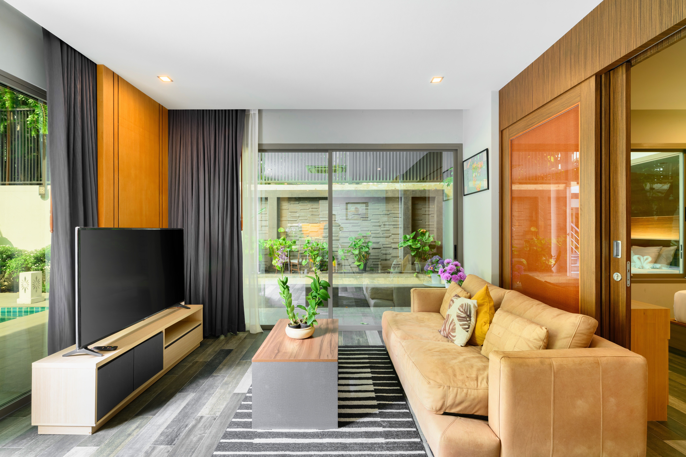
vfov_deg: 73.7
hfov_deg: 96.7
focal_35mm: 16
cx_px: 343
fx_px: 305
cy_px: 228
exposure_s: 1/6
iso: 400
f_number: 8
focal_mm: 16
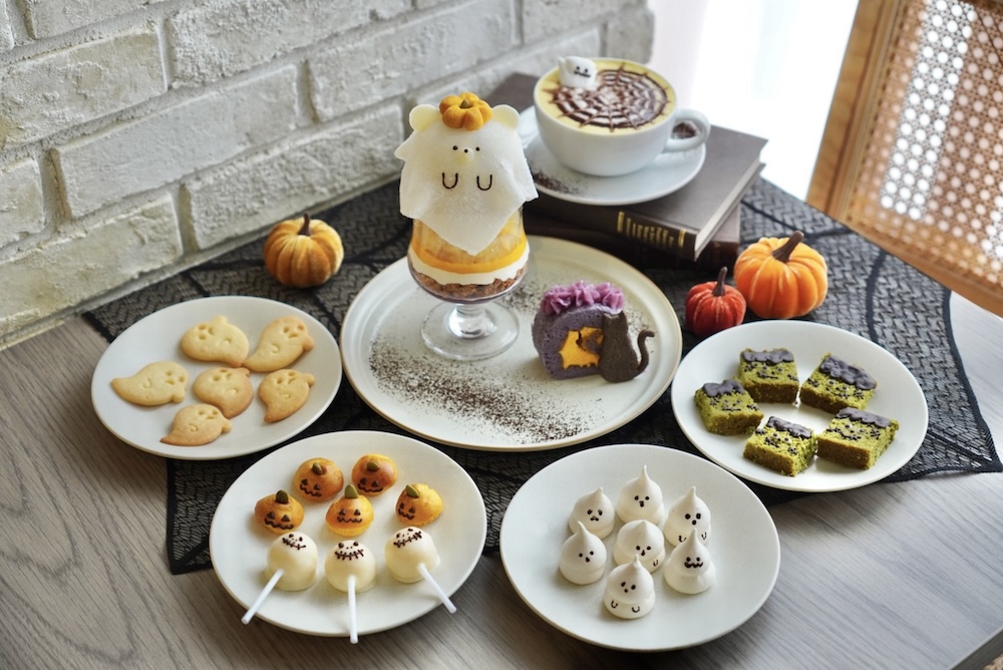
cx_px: 502
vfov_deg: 24.4
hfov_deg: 35.9
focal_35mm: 56
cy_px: 335
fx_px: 1547
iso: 640
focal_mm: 37
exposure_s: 1/125
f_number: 2.8
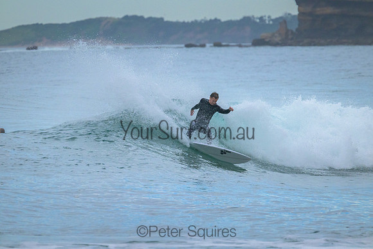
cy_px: 124
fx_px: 5700
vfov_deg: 2.5
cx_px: 186
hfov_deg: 3.7
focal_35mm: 550
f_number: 11
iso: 4000
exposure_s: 1/1250
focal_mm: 550
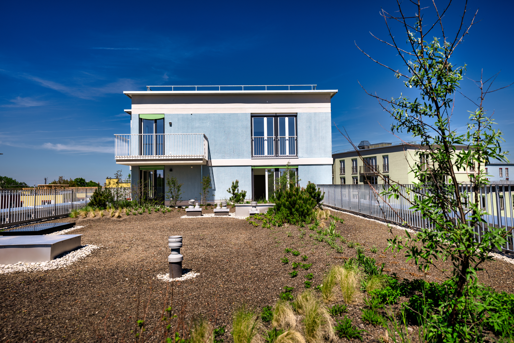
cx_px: 257
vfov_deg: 53.1
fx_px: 343
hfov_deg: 73.7
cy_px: 172
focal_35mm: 24
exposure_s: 1/1000
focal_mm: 24
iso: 100
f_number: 5
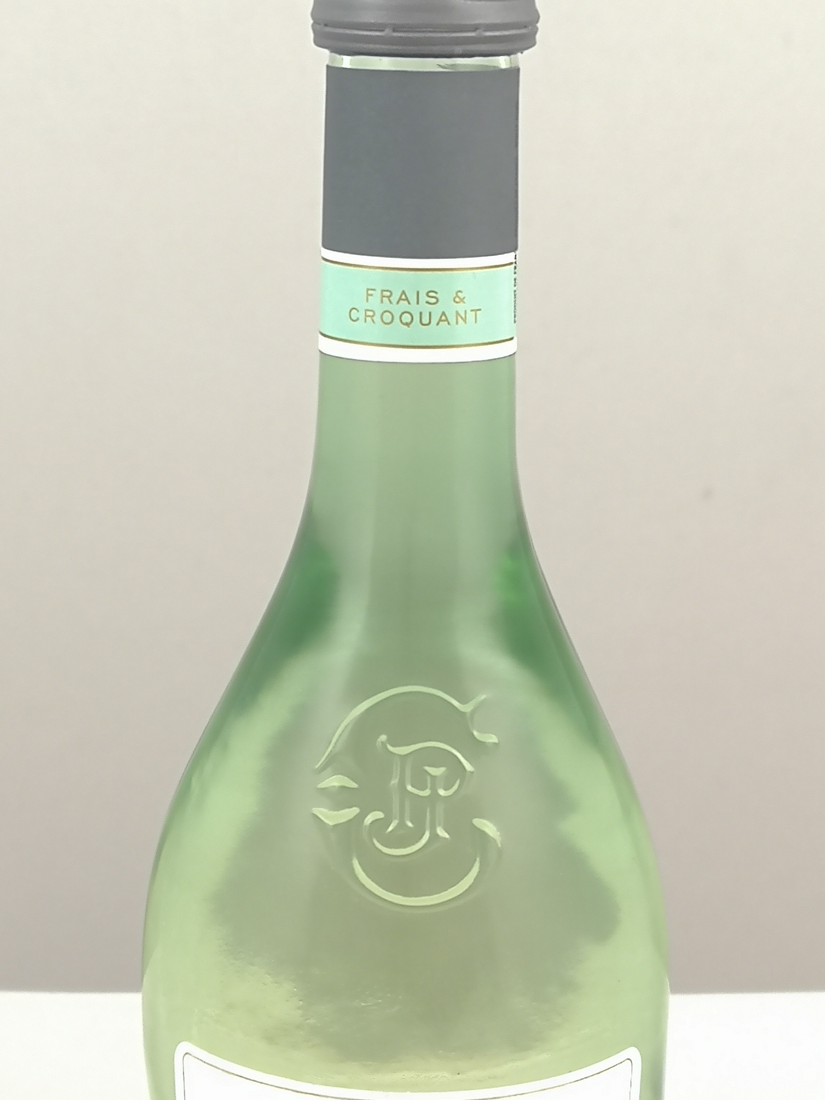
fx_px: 2415
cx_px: 386
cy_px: 710
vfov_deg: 25.6
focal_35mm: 76
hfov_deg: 19.4
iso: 50
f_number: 1.8
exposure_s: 1/30
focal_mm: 5.58
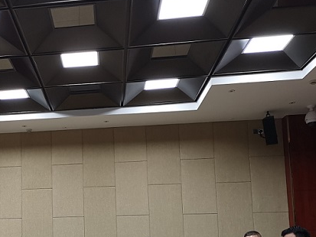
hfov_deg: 33.2
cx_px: 35
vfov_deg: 26.0
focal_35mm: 55
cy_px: 200
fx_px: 502
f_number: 1.8
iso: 200
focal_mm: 3.95
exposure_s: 1/50
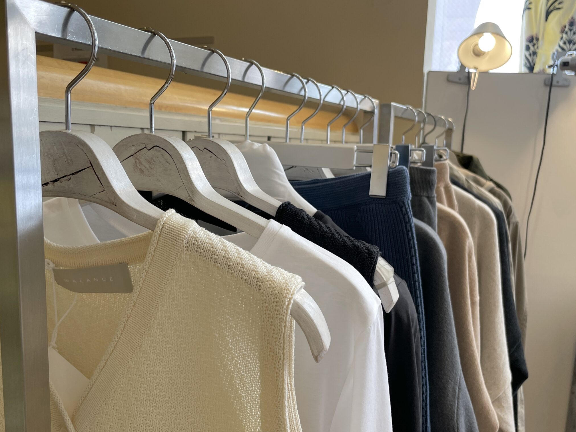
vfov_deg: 42.9
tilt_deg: -8.6
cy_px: 237
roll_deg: -2.3
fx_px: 549
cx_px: 292
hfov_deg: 55.3
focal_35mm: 33
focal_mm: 4.2
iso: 50
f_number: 1.6
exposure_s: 1/100
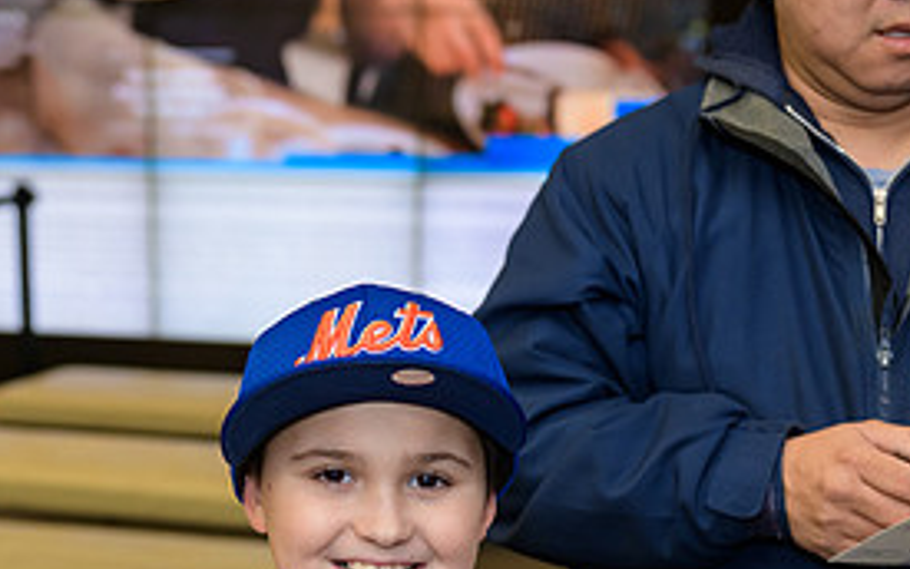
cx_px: 361
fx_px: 2133
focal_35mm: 86
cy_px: 594
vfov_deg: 14.9
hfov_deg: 24.0
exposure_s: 1/125
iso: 400
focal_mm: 40
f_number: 3.2
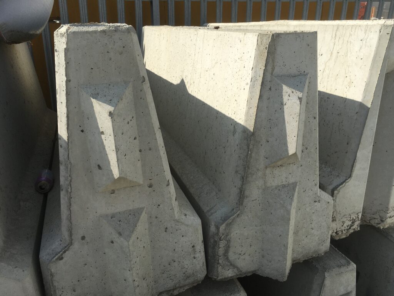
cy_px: 148
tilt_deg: -17.6
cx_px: 197
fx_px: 330
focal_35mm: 29
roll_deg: +1.2
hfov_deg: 61.7
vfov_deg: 48.2
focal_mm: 4.15
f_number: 2.2
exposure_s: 1/2404
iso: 25
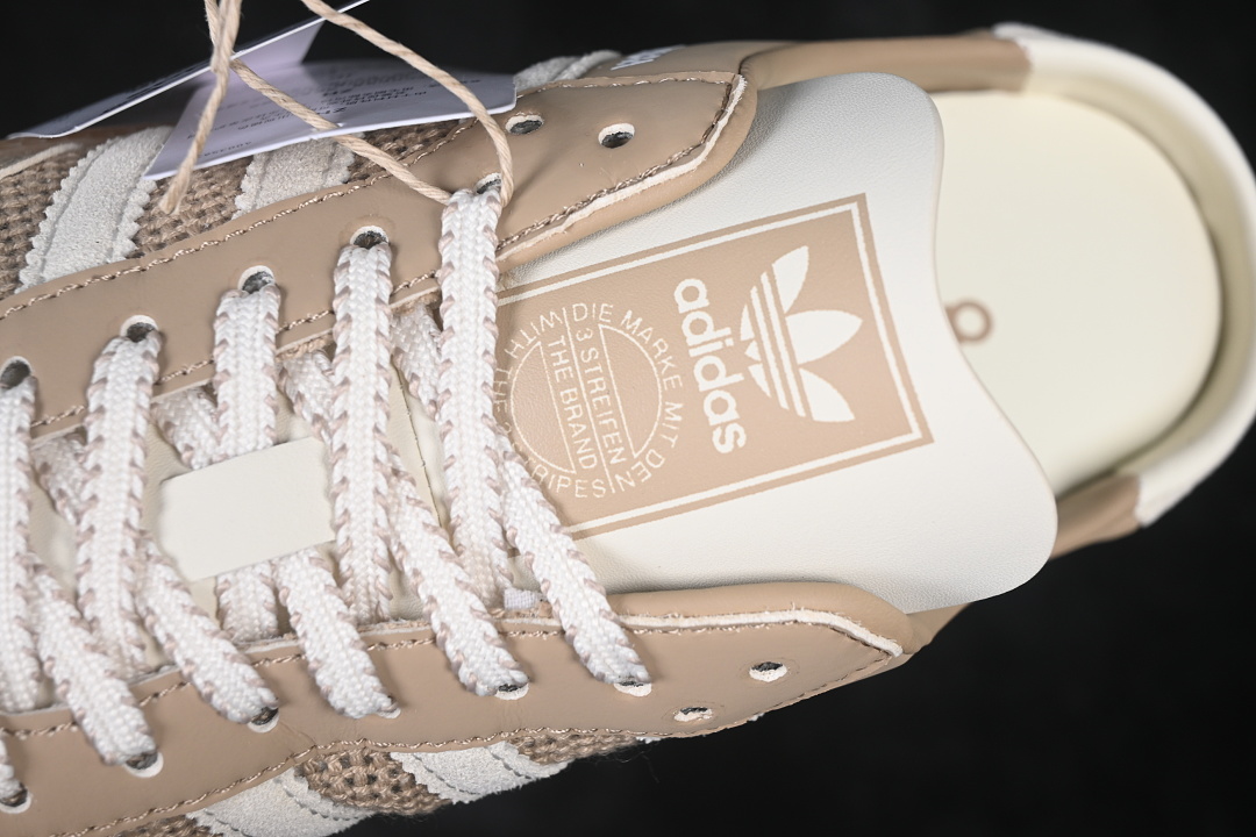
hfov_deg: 27.0
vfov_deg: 18.2
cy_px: 418
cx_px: 628
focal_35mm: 75
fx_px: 2616
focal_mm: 50
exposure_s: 1/80
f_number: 7.1
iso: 160
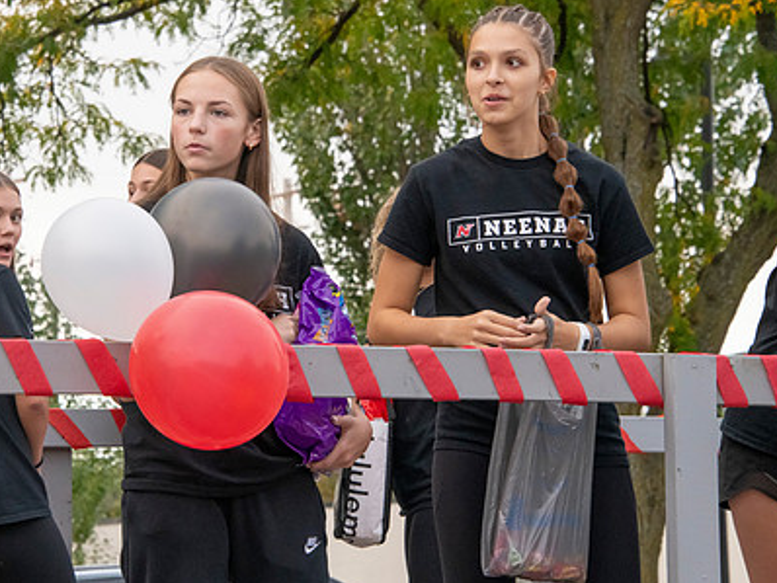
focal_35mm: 189
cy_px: 237
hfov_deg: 10.5
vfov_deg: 7.9
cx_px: 275
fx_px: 4245
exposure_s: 1/500
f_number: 11
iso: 3200
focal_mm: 135
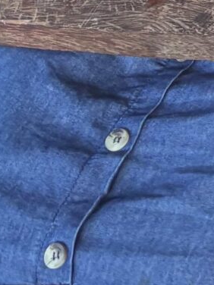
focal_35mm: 177
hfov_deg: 7.1
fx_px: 1459
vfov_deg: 9.3
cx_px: 720
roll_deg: -1.1
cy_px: -513
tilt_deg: -23.8
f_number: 1.6
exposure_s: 1/60
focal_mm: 5.96
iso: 160
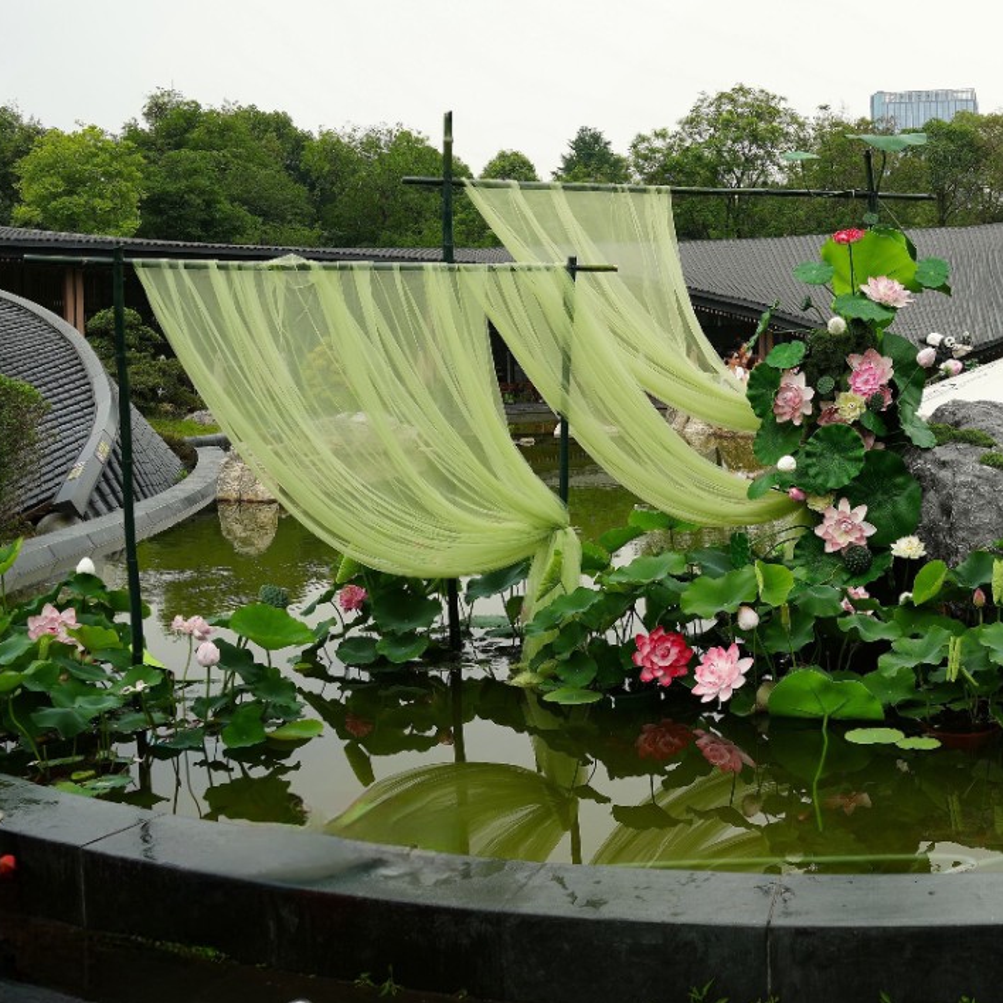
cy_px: 378
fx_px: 1377
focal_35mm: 42
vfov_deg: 39.8
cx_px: 793
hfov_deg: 38.6
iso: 100
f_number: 5
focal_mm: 25
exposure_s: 1/125
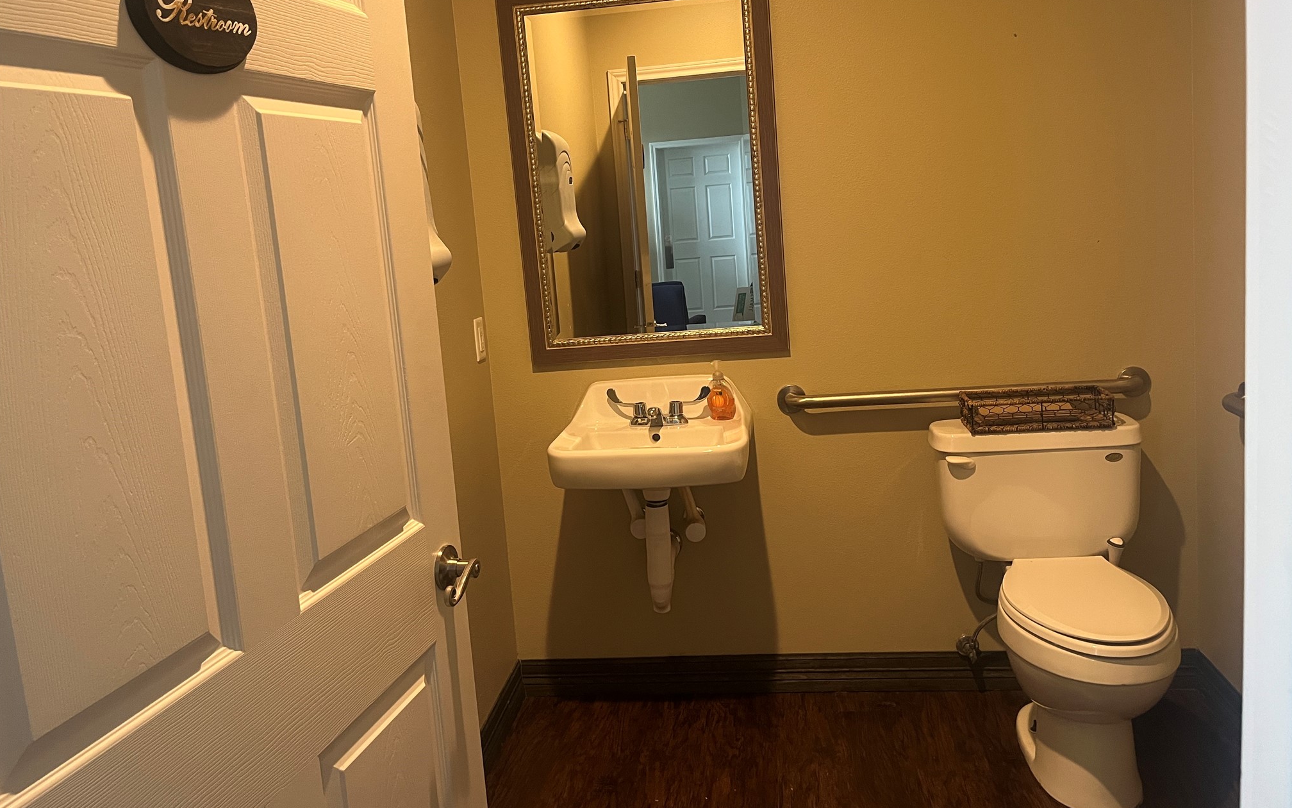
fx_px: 986
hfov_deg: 66.5
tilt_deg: -8.0
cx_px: 654
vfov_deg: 44.4
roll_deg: +4.3
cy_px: 341
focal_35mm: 28
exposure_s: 1/60
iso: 400
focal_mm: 5.1
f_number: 1.6
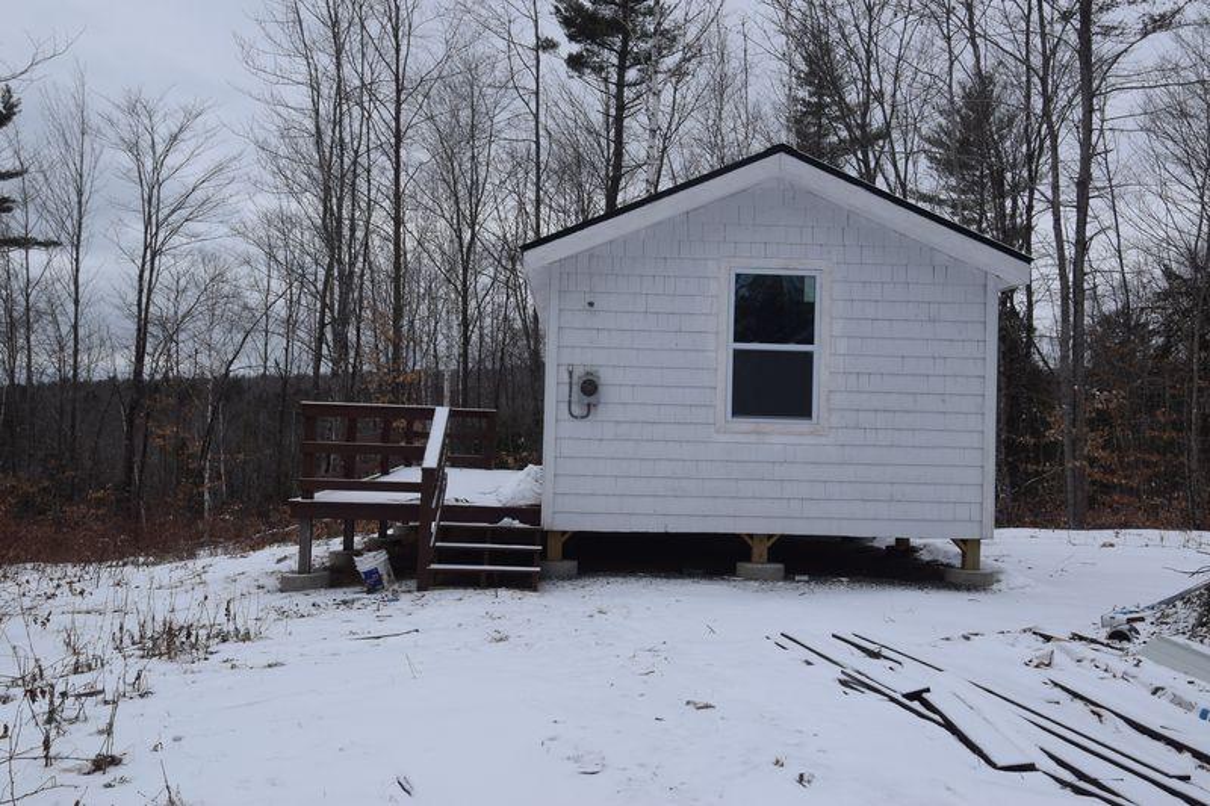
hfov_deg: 53.1
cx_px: 605
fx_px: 1210
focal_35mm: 36
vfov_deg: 36.9
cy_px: 403
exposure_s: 1/250
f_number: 8
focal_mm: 24
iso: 200
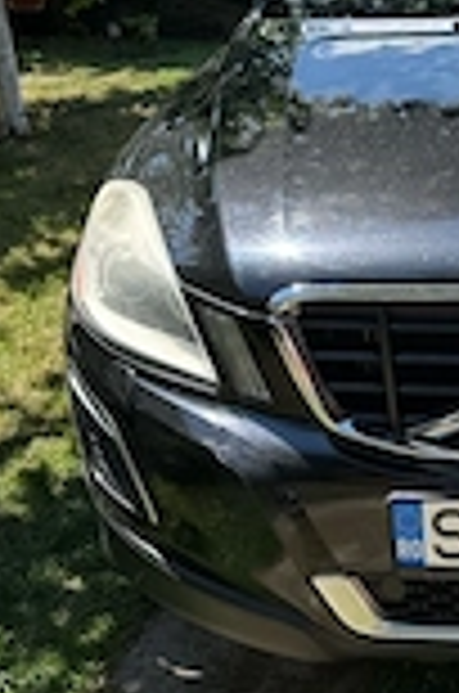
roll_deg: +0.5
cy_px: 189
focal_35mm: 65
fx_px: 1249
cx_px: 544
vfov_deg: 30.6
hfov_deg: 19.6
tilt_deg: -11.3
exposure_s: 1/2525
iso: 80
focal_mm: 6.86
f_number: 1.78
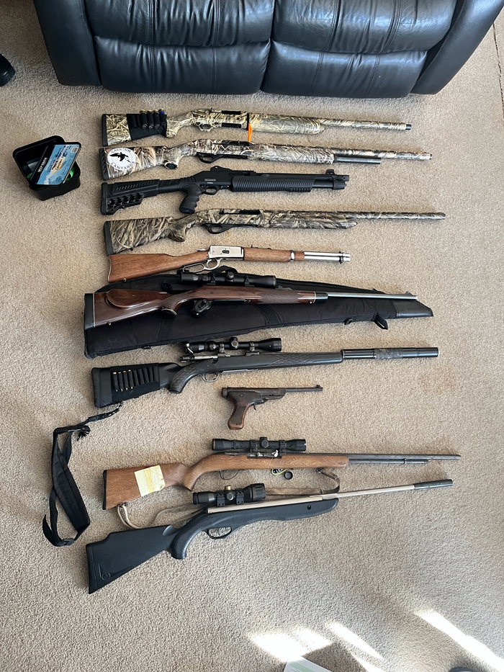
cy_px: 336
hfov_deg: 53.1
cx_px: 252
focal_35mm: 26
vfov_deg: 67.3
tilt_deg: -68.8
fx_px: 505
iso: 160
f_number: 1.6
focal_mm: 5.1
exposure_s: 1/60
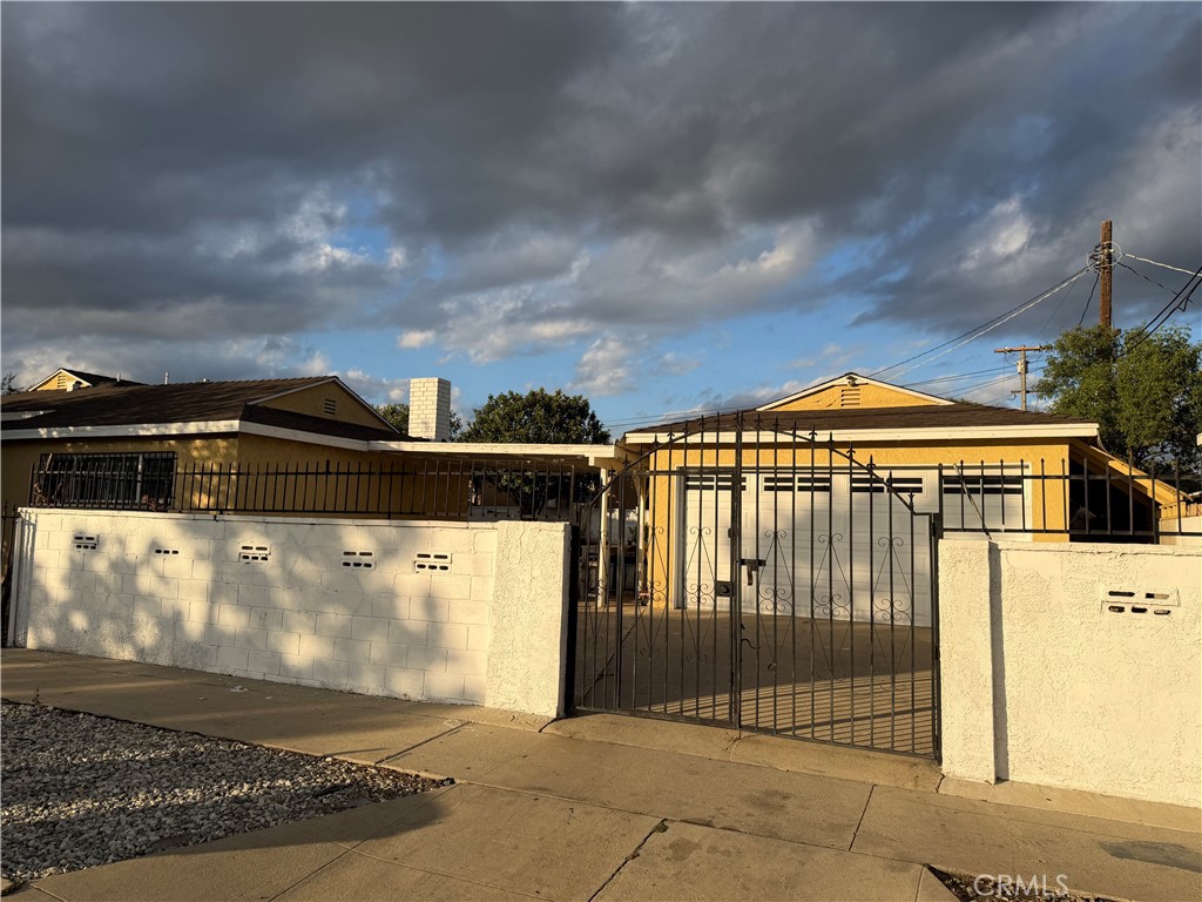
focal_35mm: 24
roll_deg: -1.7
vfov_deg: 56.8
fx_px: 833
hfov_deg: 71.6
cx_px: 601
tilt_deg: +6.0
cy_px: 451
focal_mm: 6.76
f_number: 1.78
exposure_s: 1/3759
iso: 80
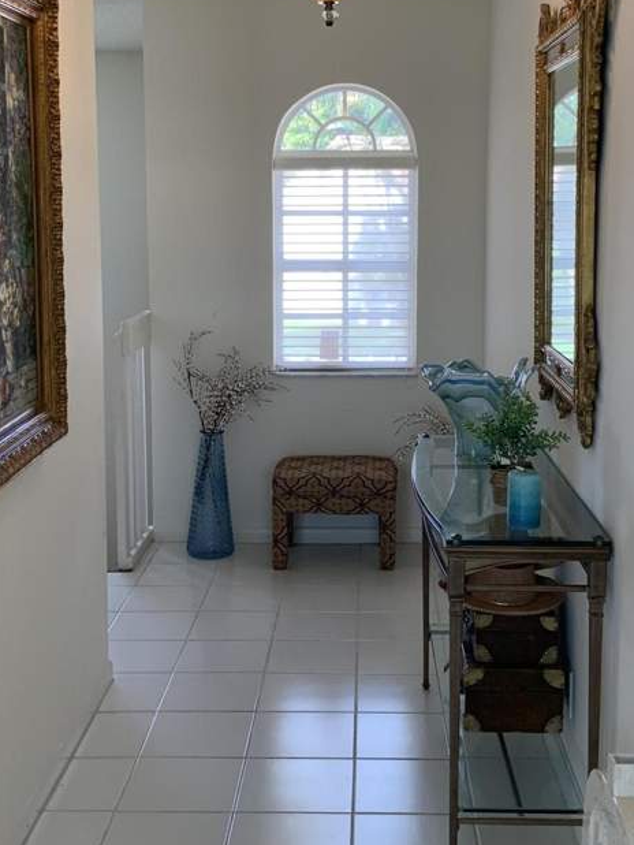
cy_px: 364
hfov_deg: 29.1
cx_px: 342
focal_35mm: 50
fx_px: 1220
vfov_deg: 38.1
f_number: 1.8
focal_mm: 3
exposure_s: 1/60
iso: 40
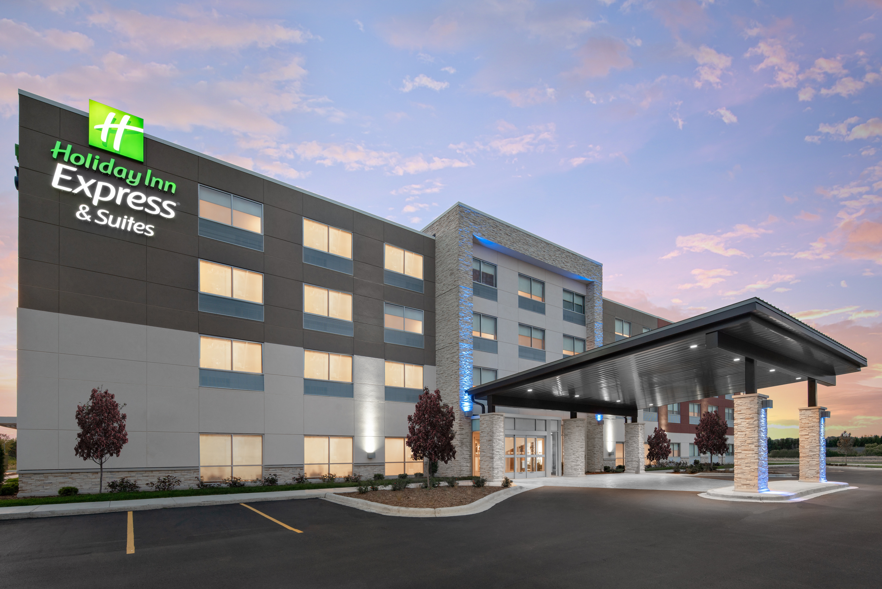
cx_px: 441
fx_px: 417
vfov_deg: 70.5
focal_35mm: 17
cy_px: 294
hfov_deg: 93.3
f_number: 11
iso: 200
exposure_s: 3.2
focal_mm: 17
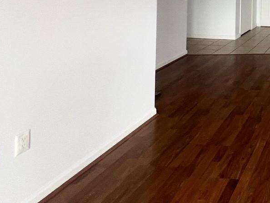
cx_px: 331
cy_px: -22
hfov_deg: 37.9
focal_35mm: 35
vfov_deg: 34.8
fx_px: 273
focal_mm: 1.57
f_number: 1.8
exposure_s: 1/120
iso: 80
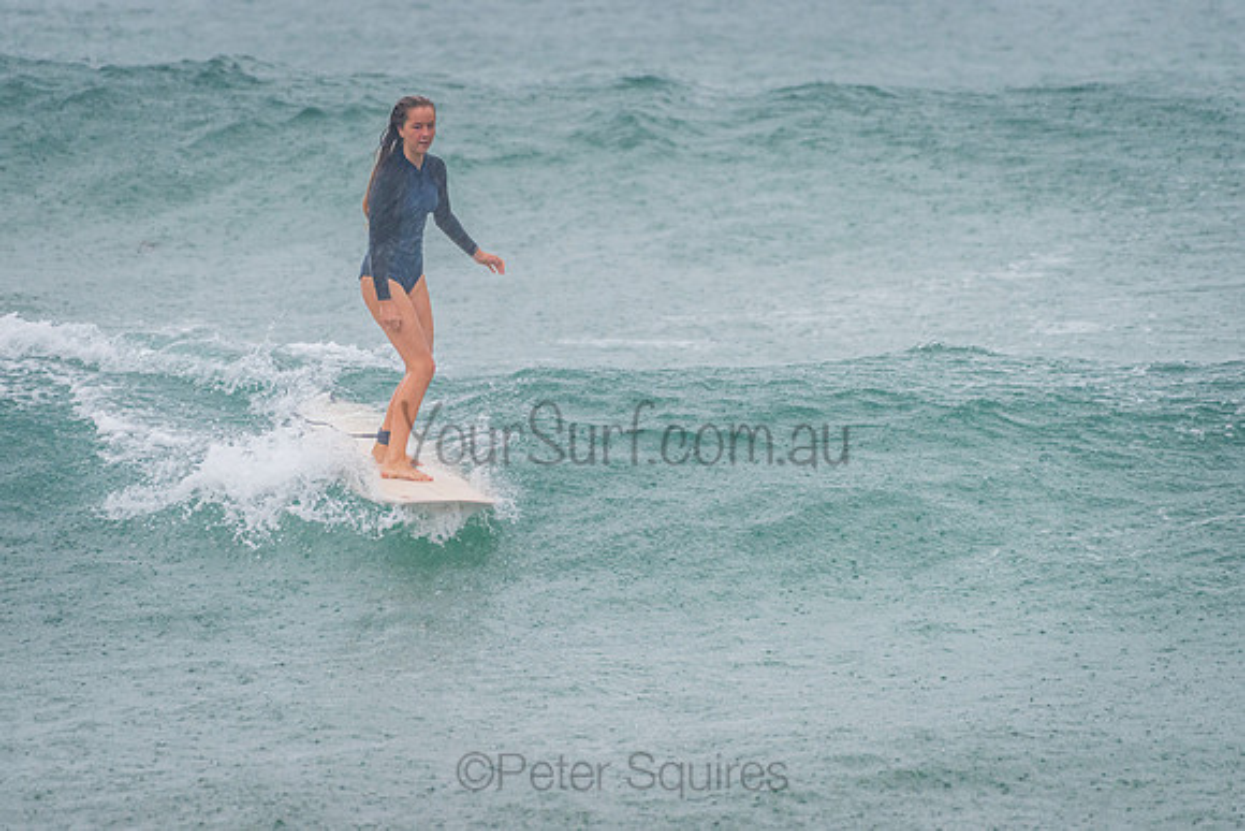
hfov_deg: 3.4
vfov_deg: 2.2
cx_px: 580
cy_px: 333
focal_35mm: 613
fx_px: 21192
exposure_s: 1/320
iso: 560
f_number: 5.6
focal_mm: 500
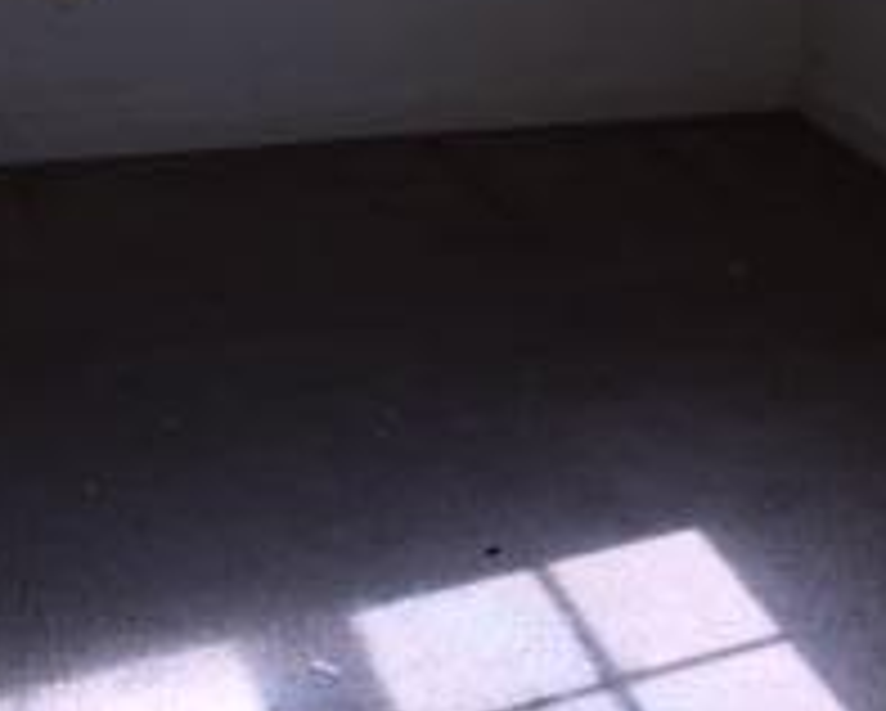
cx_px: 333
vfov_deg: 16.1
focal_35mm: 92
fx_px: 2415
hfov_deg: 20.7
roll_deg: +0.2
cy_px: -140
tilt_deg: -9.8
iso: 32
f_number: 2.2
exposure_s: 1/199
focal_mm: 4.15
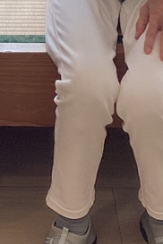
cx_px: -19
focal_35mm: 118
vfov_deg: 16.6
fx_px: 801
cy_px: -48
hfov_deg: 11.4
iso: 25
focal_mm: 3.3
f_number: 2.4
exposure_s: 1/161
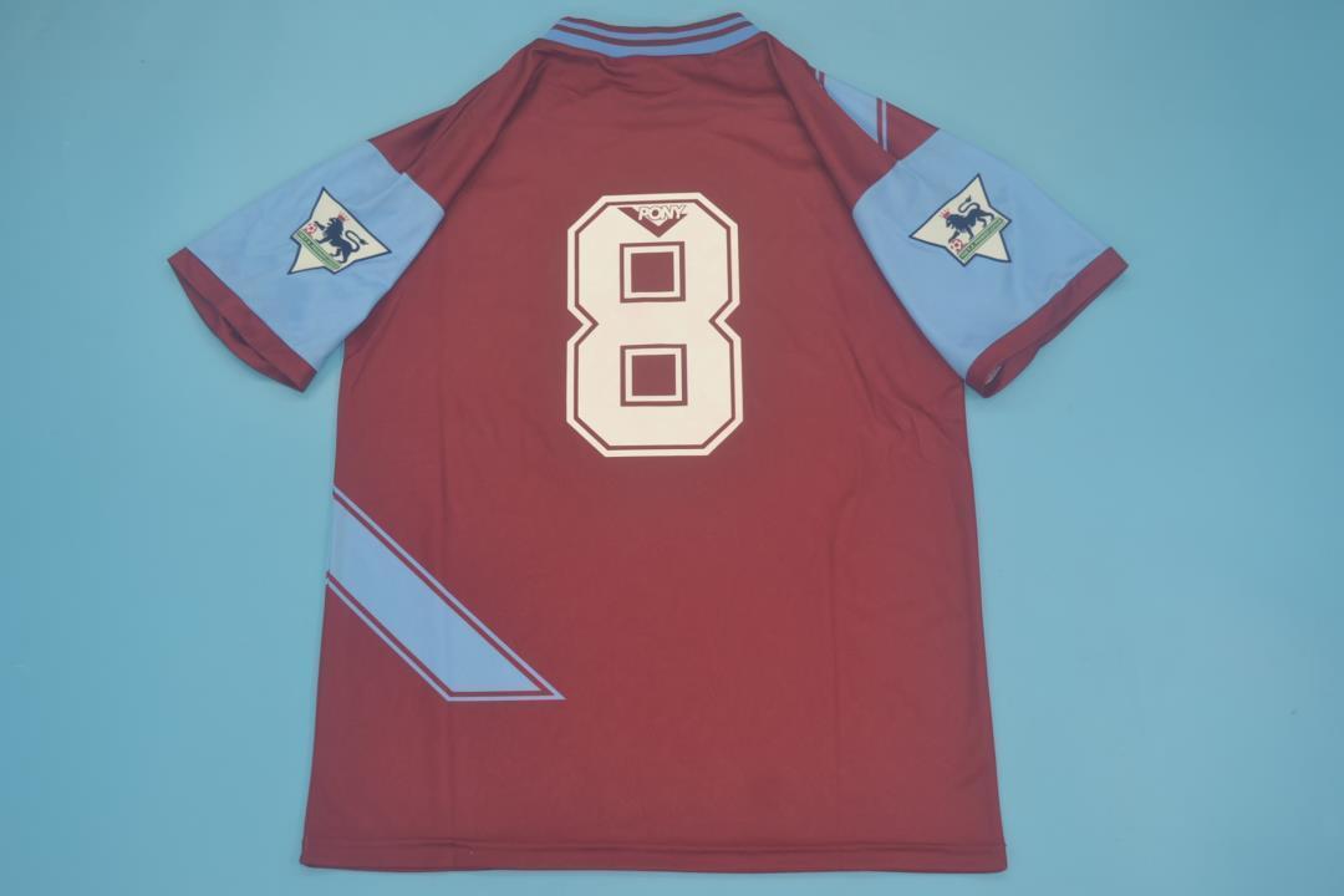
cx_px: 672
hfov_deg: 53.1
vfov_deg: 36.9
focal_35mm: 36
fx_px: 1344
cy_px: 448
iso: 200
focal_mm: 24
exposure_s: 1/100
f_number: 4
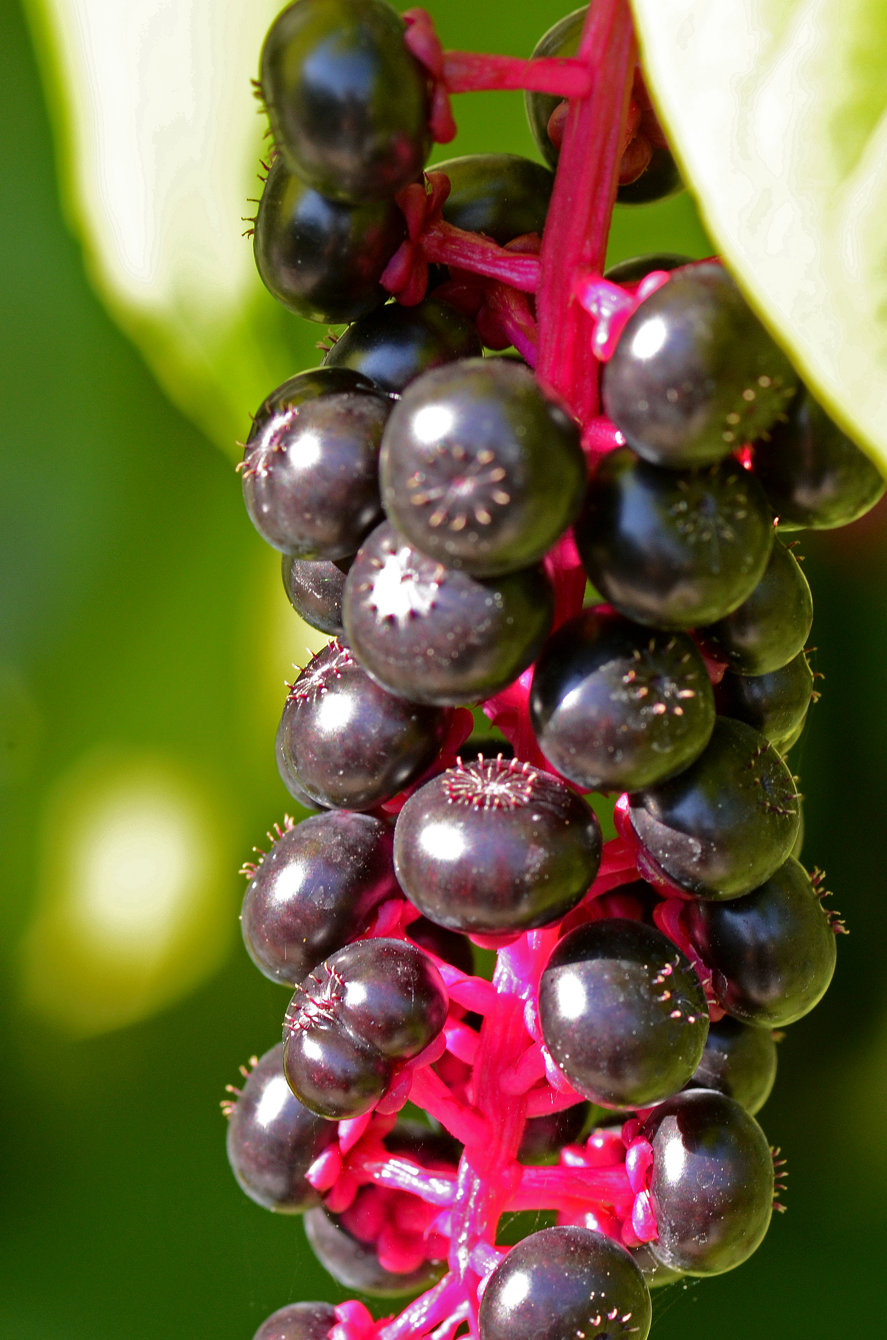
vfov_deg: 8.7
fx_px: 8789
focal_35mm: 237
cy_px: 729
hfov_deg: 5.8
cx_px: 512
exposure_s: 1/100
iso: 400
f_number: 10
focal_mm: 105
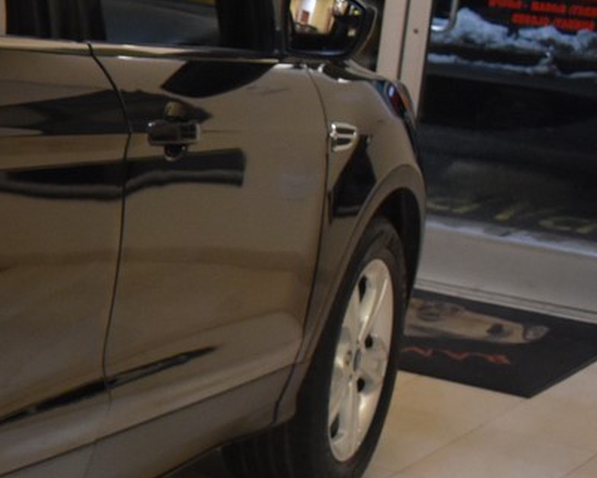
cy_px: 289
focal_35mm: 112
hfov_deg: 14.7
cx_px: -514
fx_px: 1980
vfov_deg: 13.8
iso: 1600
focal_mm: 20
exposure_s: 1/125
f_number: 3.8
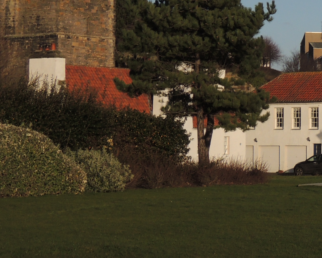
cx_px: 477
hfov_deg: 13.0
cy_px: 19
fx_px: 1334
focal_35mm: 140
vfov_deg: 11.0
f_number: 4
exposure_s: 1/1250
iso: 100
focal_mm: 8.1
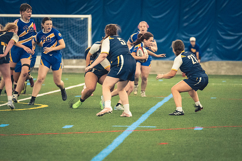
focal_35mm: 300
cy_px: 80
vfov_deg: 4.6
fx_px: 2015
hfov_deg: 6.9
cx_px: 121
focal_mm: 200
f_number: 2.8
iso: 12800
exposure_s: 1/500
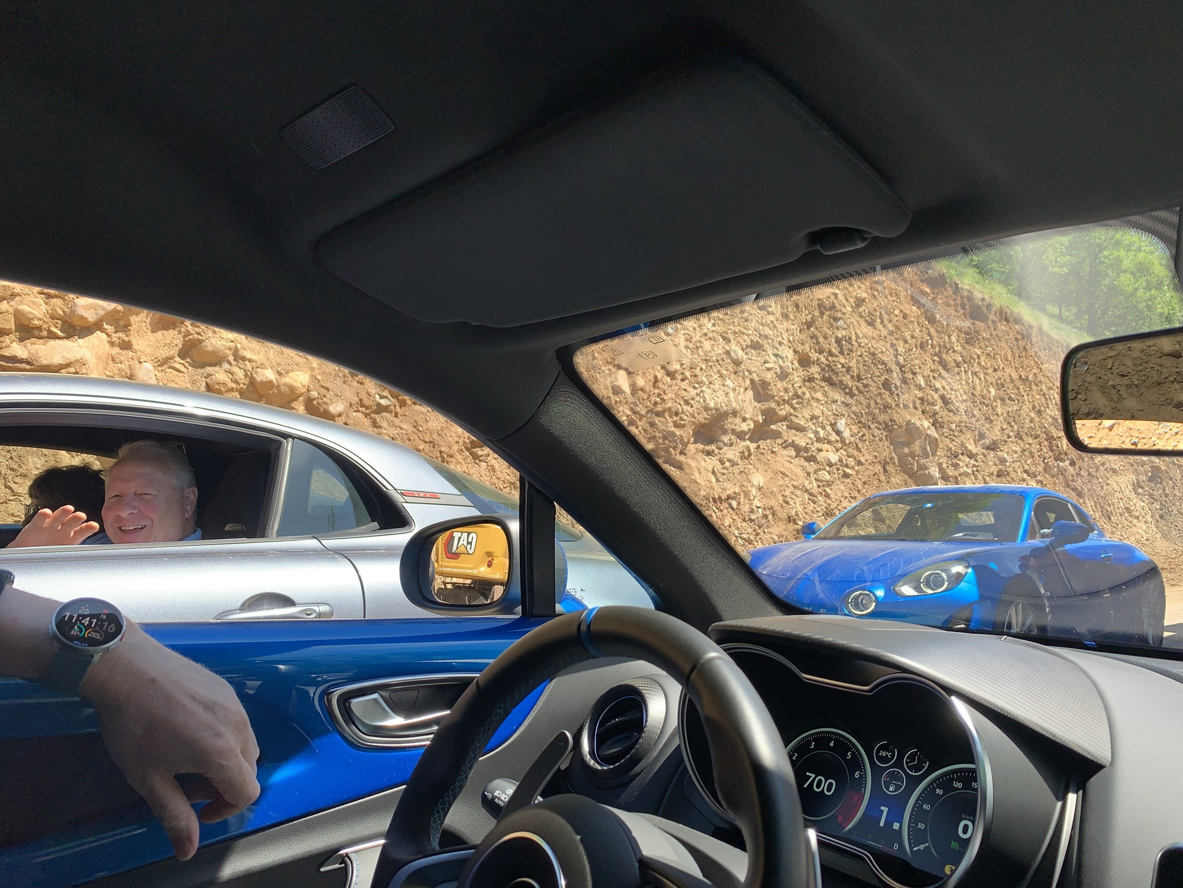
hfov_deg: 67.3
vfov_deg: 53.1
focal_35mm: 26
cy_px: 444
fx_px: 889
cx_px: 592
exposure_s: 1/529
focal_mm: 4.25
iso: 25
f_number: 1.8
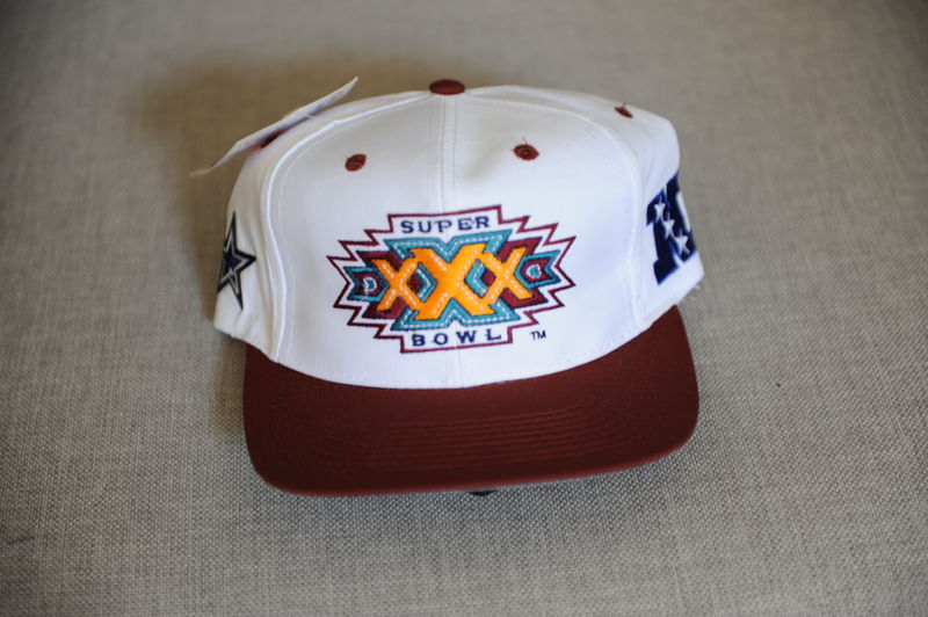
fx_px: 1803
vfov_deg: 19.4
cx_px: 464
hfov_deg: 28.9
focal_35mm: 70
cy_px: 308
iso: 200
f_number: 2.8
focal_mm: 70
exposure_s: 1/20
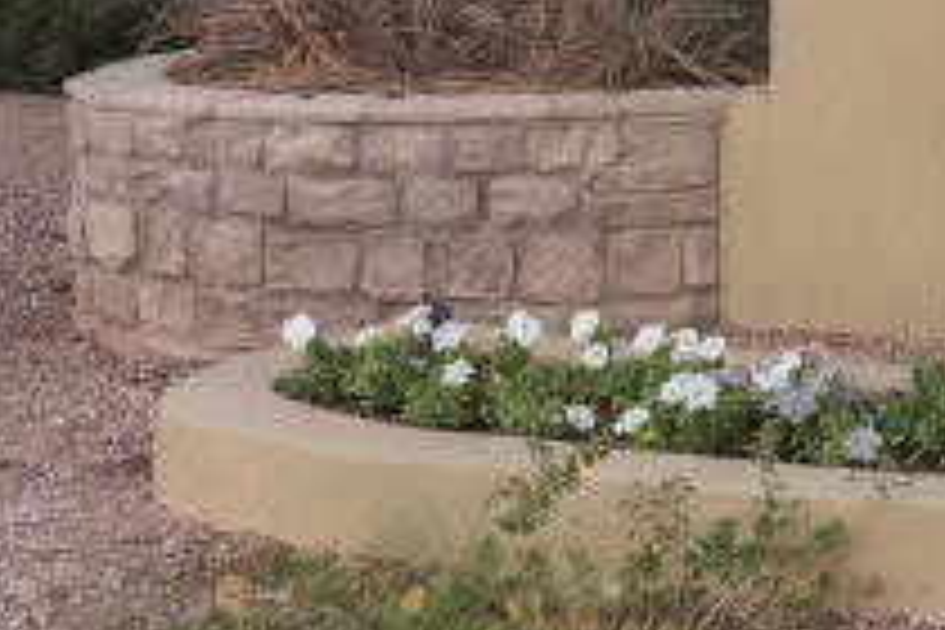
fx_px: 2441
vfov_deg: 14.1
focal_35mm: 93
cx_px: 1674
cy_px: -187
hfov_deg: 17.8
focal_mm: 17
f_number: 4.8
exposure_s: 1/45
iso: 100
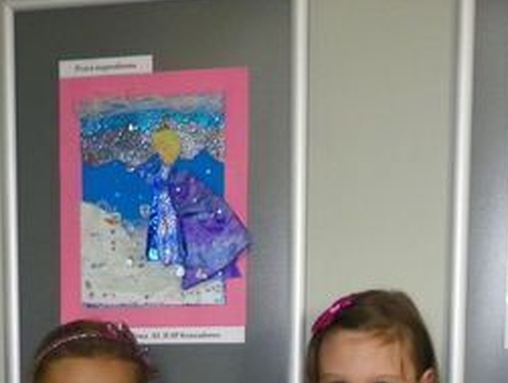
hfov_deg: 18.2
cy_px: 592
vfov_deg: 13.3
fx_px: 1543
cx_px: -14
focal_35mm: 105
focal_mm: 5.9
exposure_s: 1/30
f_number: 2.8
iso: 200
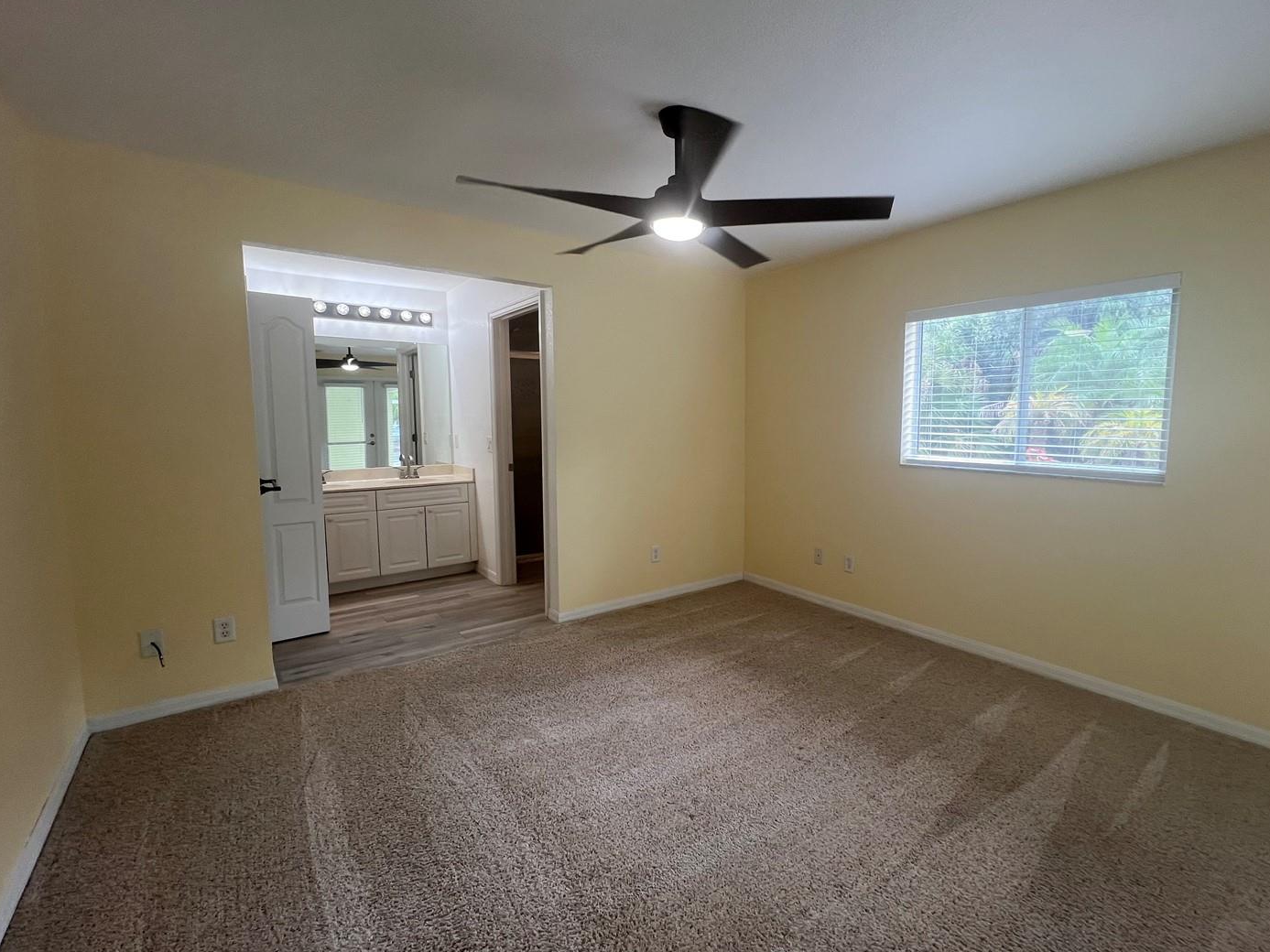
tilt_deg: -4.3
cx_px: 698
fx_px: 550
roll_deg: -0.2
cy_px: 469
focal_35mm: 15
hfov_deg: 97.9
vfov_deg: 81.7
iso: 64
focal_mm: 1.57
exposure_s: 1/120
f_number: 1.8
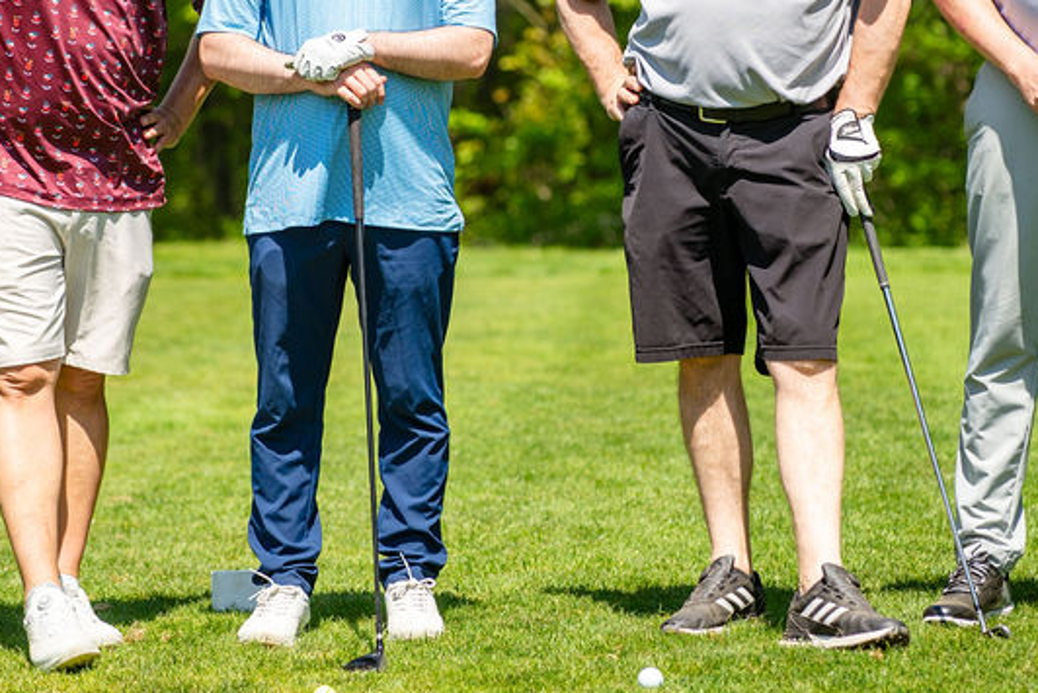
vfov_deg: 7.3
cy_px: 89
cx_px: 516
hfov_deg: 10.9
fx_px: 5422
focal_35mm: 188
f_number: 2.8
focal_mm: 95
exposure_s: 1/1250
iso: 100
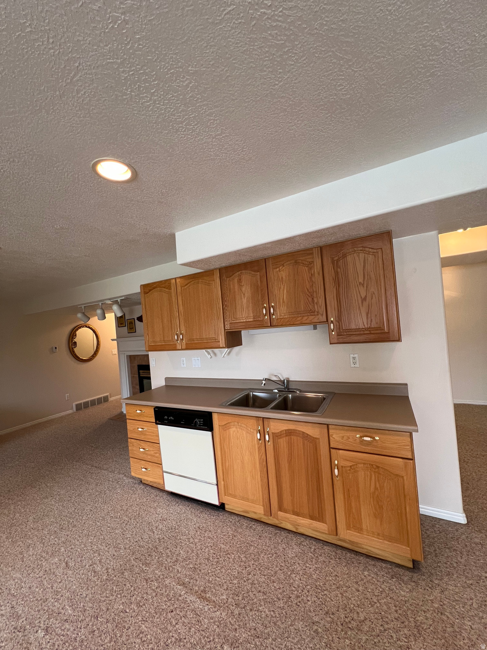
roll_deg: +4.2
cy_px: 325
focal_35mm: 13
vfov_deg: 106.2
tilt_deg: +0.0
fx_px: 244
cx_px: 244
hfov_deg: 89.9
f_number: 1.8
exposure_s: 1/60
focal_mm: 1.57
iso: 160
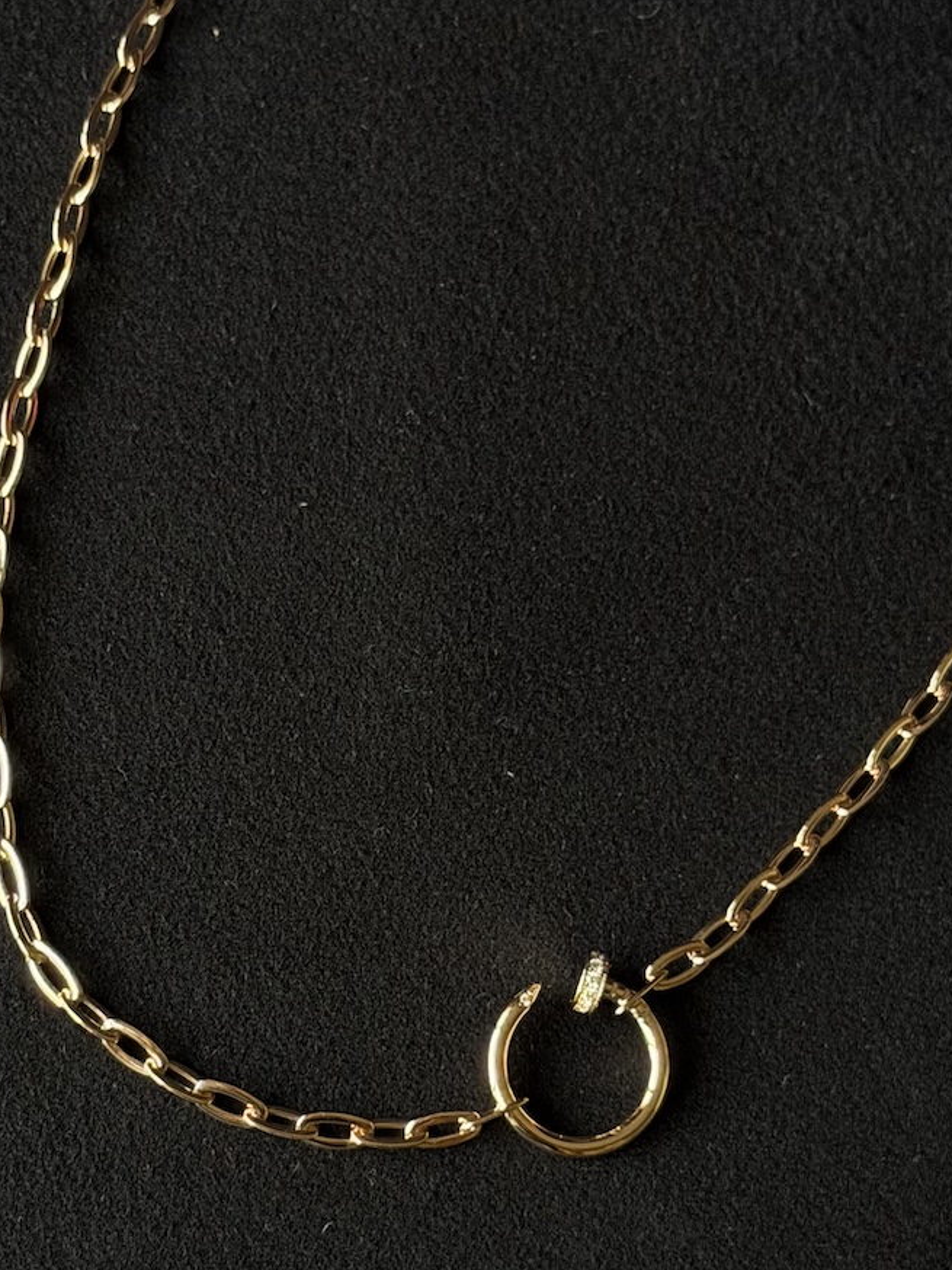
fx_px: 3226
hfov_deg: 16.8
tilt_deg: -73.9
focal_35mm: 88
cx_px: 459
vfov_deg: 22.2
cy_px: 573
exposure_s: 1/105
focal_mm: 6.76
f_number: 1.78
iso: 200
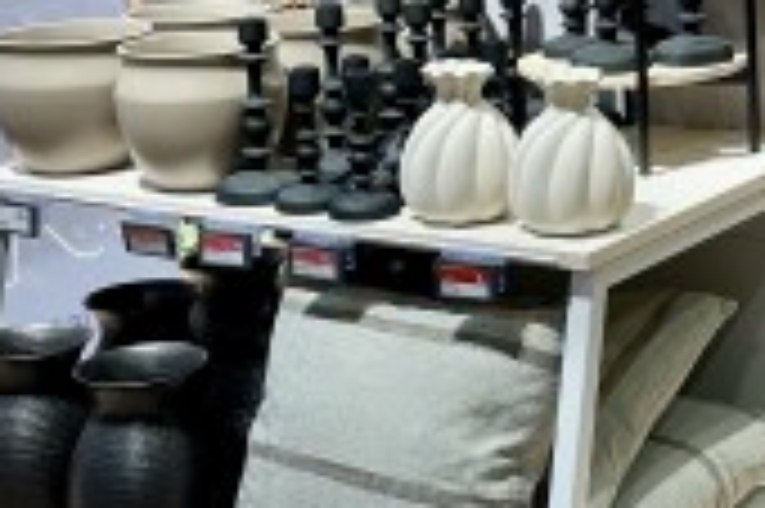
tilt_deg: -5.8
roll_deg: +1.3
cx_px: 688
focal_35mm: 88
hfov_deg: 22.6
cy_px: -54
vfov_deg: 15.1
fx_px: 1868
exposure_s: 1/121
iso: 80
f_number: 1.78
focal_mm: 6.86
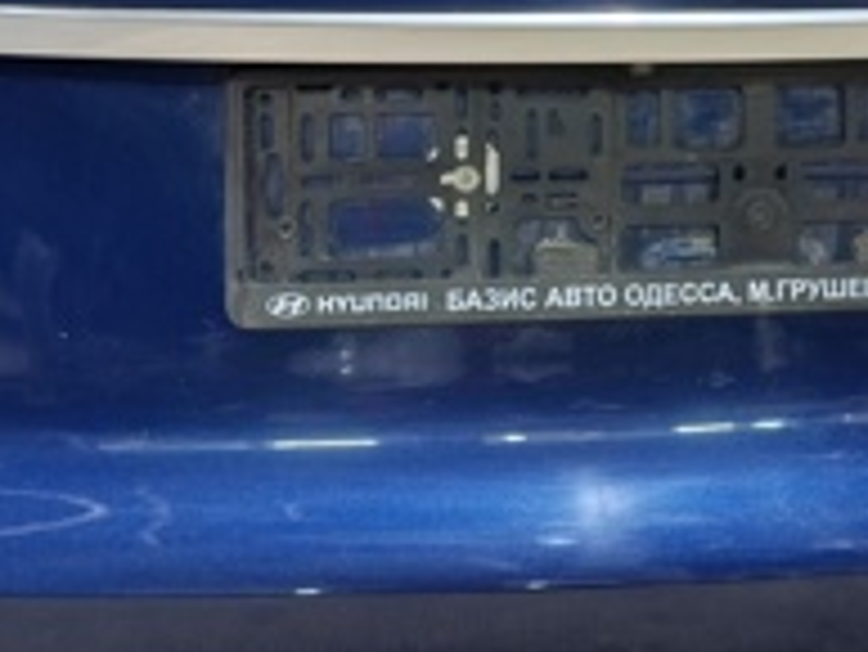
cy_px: -54
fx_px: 1907
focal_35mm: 76
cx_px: 735
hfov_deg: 25.1
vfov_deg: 18.7
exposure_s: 1/20
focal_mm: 6.14
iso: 1250
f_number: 1.6
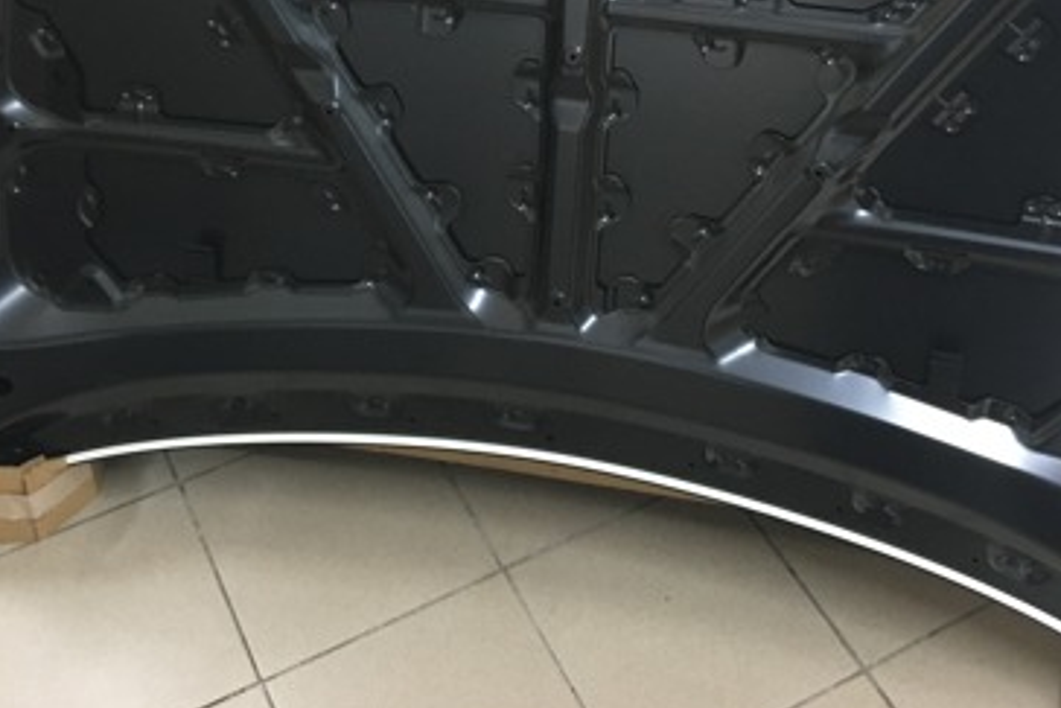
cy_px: 42
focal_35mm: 53
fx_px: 1563
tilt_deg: -37.2
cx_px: 551
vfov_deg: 24.6
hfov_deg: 37.5
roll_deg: +0.4
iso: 200
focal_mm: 4.15
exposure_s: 1/20
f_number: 2.2
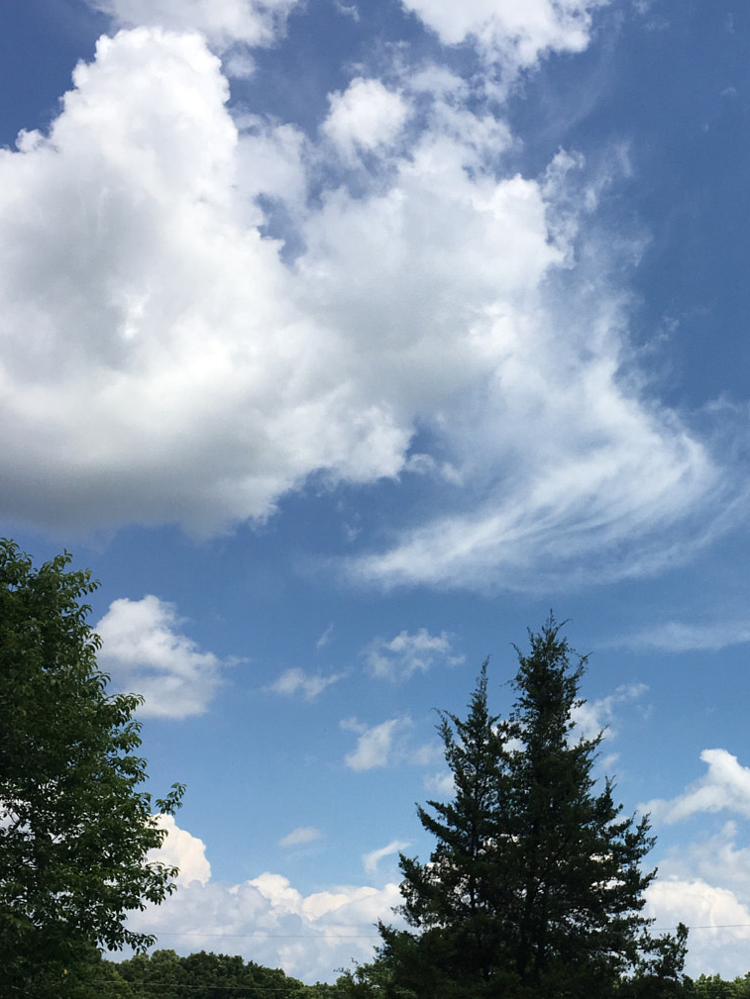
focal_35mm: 46
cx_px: 583
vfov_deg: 41.0
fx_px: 1329
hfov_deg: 30.9
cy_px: 605
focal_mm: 4.15
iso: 25
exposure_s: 1/2959
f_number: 2.2
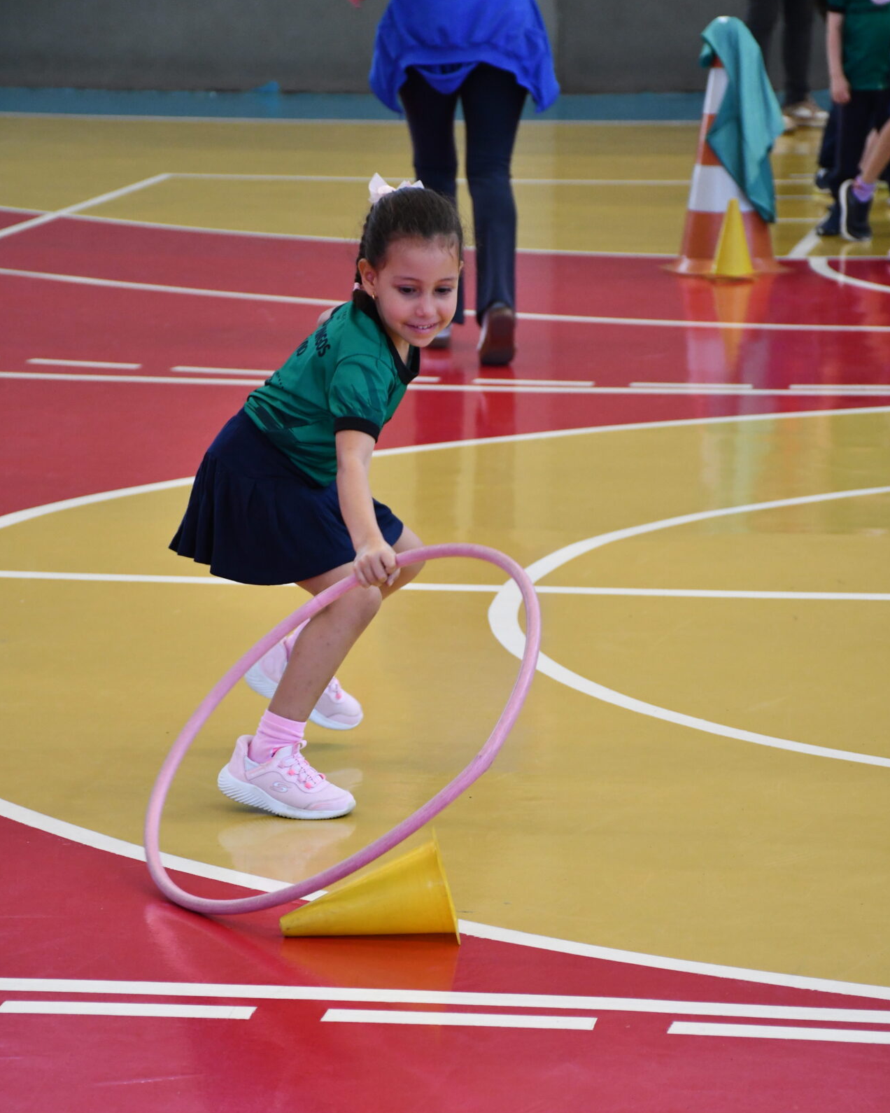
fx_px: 4478
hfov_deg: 11.4
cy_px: 635
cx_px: 445
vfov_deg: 14.2
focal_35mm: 136
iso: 1800
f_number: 5.3
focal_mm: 80
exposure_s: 1/125
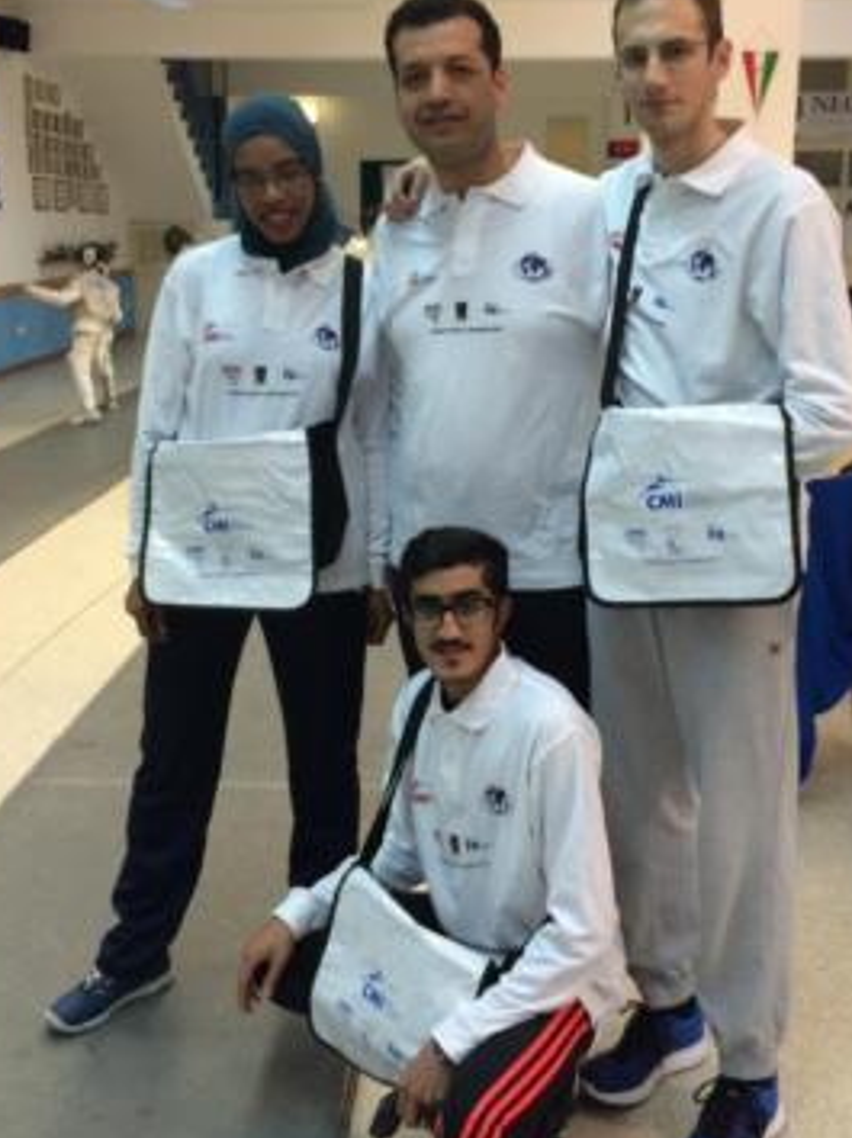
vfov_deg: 45.6
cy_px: 463
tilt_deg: -10.4
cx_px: 455
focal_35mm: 41
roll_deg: +1.0
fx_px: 1347
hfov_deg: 35.1
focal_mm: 4.15
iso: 50
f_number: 2.2
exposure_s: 1/33
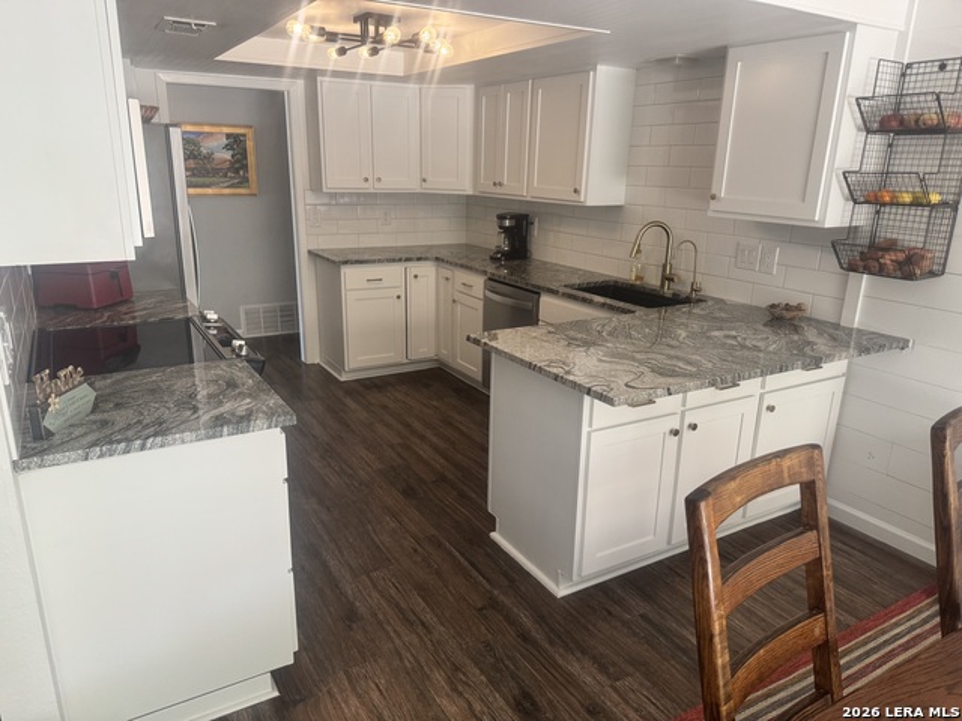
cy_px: 360
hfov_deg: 71.6
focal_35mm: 24
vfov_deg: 56.8
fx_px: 667
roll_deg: -2.2
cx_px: 481
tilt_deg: -18.2
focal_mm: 6.76
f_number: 1.78
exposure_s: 1/111
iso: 200
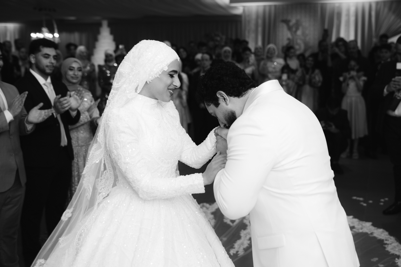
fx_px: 473
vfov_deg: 31.5
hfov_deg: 45.9
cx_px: 200
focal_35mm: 43
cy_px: 134
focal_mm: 42
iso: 400
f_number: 2.8
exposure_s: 1/200
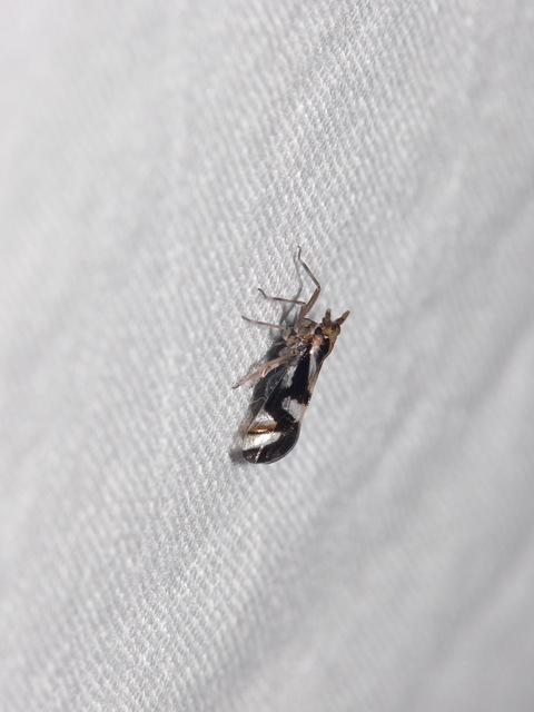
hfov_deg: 3.5
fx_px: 8639
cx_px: 267
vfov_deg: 4.7
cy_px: 356
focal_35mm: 420
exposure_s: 1/320
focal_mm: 88.8
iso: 100
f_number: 11
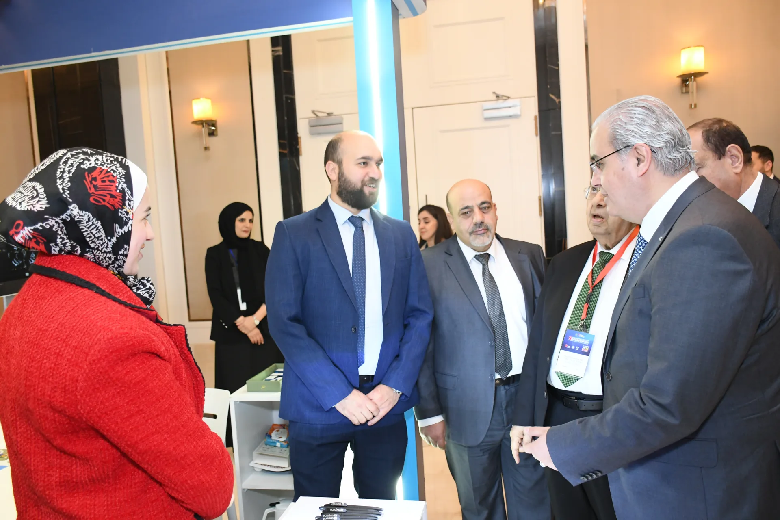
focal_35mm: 30
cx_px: 390
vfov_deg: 43.6
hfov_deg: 61.9
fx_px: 650
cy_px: 260
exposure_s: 1/100
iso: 2500
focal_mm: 20
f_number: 3.5
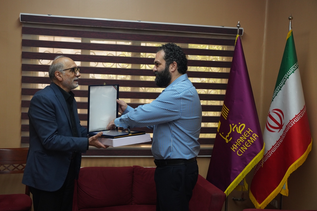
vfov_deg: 35.6
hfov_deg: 51.4
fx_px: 330
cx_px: 150
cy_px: 106
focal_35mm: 37
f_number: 4
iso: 1600
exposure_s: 1/160
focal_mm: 35.4
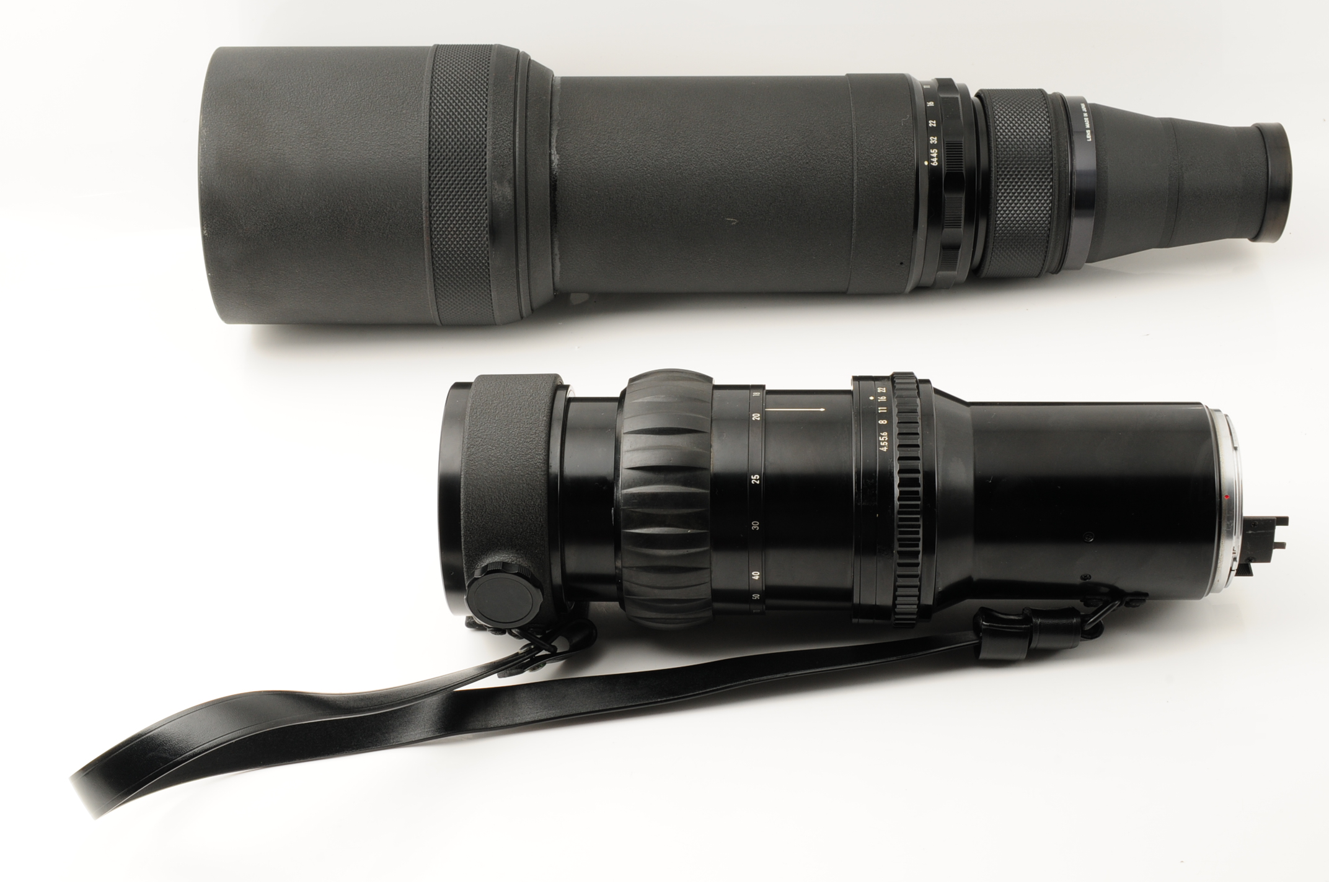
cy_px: 441
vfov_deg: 22.6
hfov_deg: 33.4
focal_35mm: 60
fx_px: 2212
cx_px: 664
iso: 200
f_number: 18
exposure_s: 1/250
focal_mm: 40
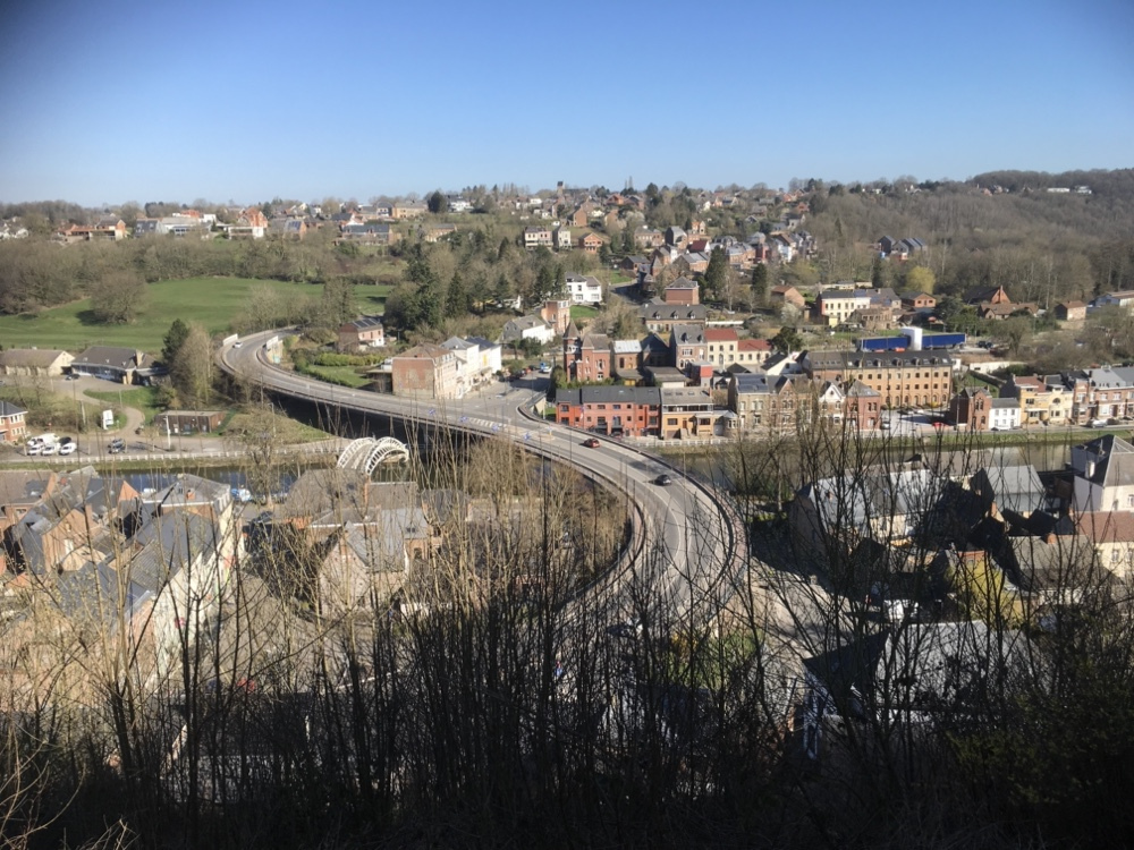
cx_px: 567
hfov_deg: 61.7
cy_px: 425
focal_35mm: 29
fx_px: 950
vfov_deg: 48.2
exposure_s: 1/1399
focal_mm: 4.15
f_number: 2.2
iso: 25
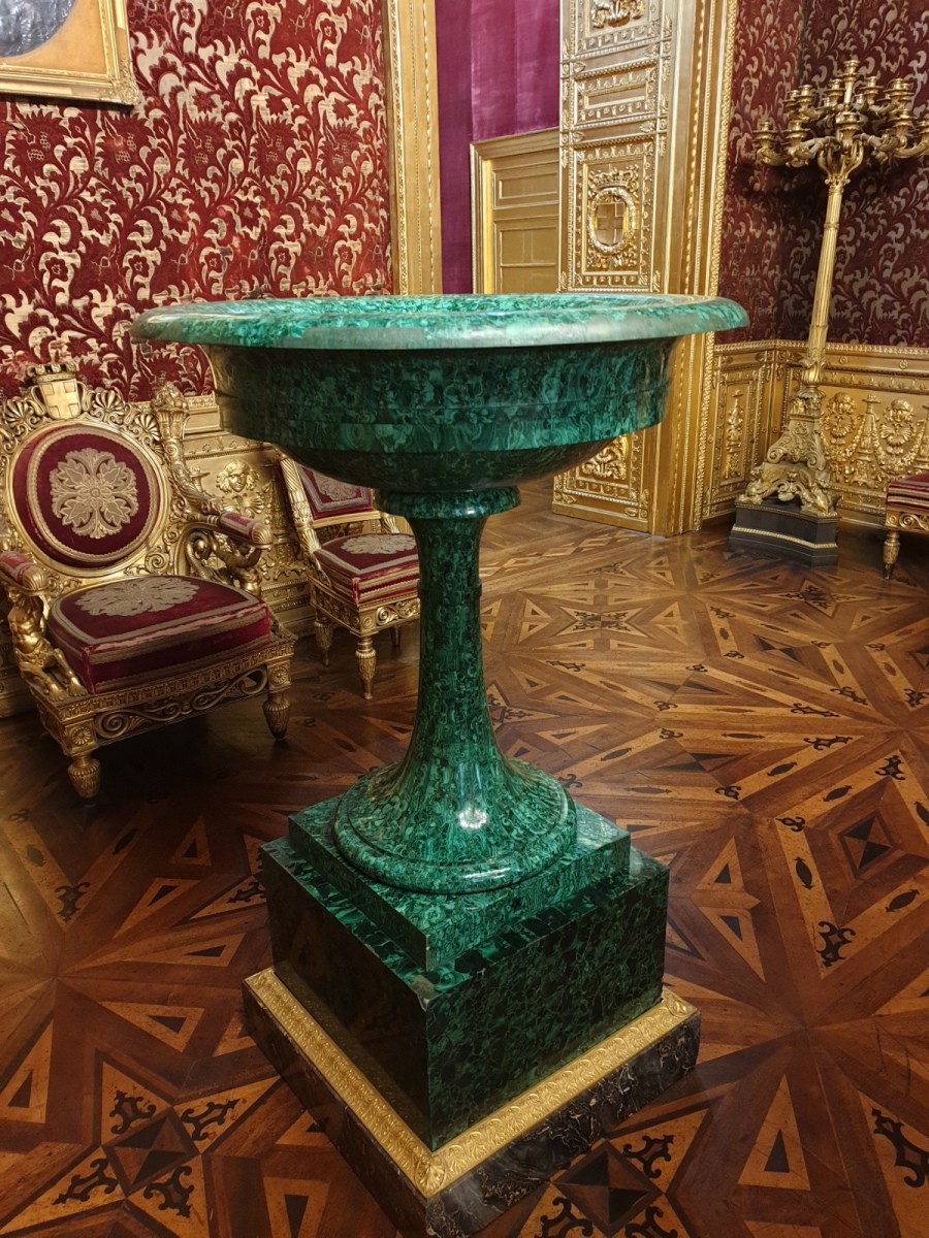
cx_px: 464
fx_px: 930
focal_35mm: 26
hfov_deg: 53.1
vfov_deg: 67.3
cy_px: 619
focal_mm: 4.3
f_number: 1.5
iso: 250
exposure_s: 1/13
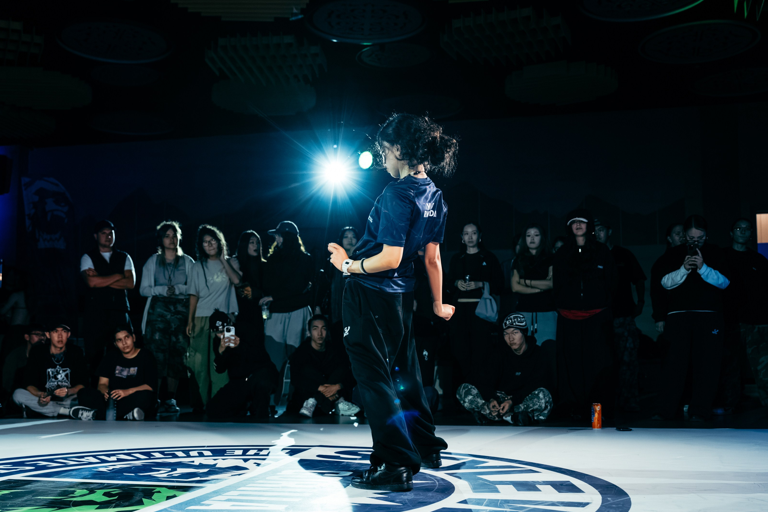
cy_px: 289
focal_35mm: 42
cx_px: 371
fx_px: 896
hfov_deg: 46.4
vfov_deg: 31.9
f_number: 2.8
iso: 3200
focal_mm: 31
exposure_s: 1/800
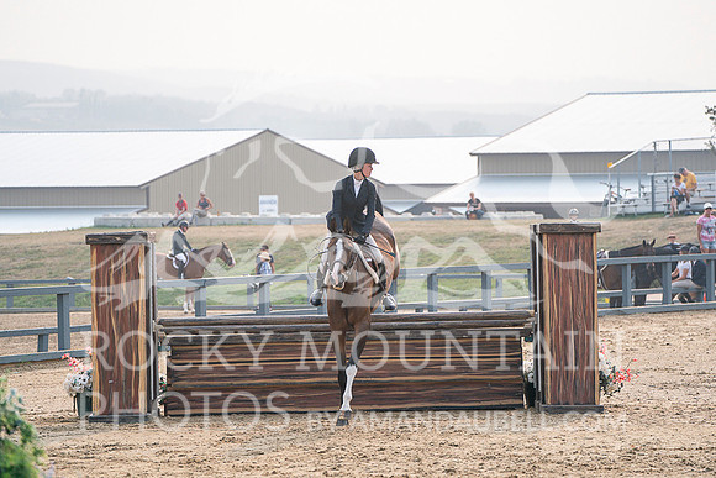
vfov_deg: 6.6
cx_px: 358
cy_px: 239
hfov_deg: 9.8
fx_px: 4158
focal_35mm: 209
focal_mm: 209
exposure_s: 1/1000
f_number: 5.6
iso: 500
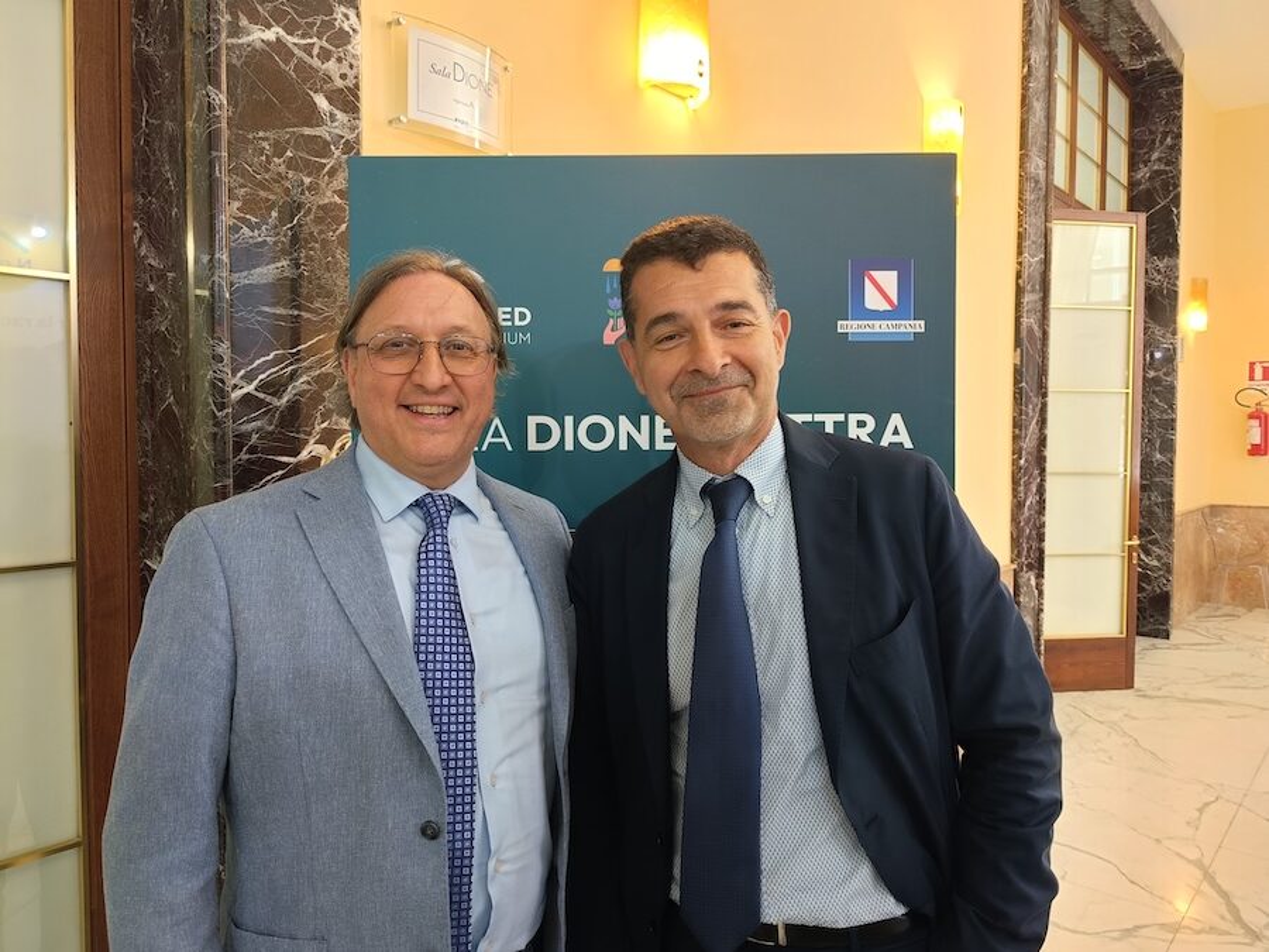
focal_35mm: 23
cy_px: 476
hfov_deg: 73.9
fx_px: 843
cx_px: 634
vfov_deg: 58.9
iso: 500
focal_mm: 6.06
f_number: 1.69
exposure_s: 1/50
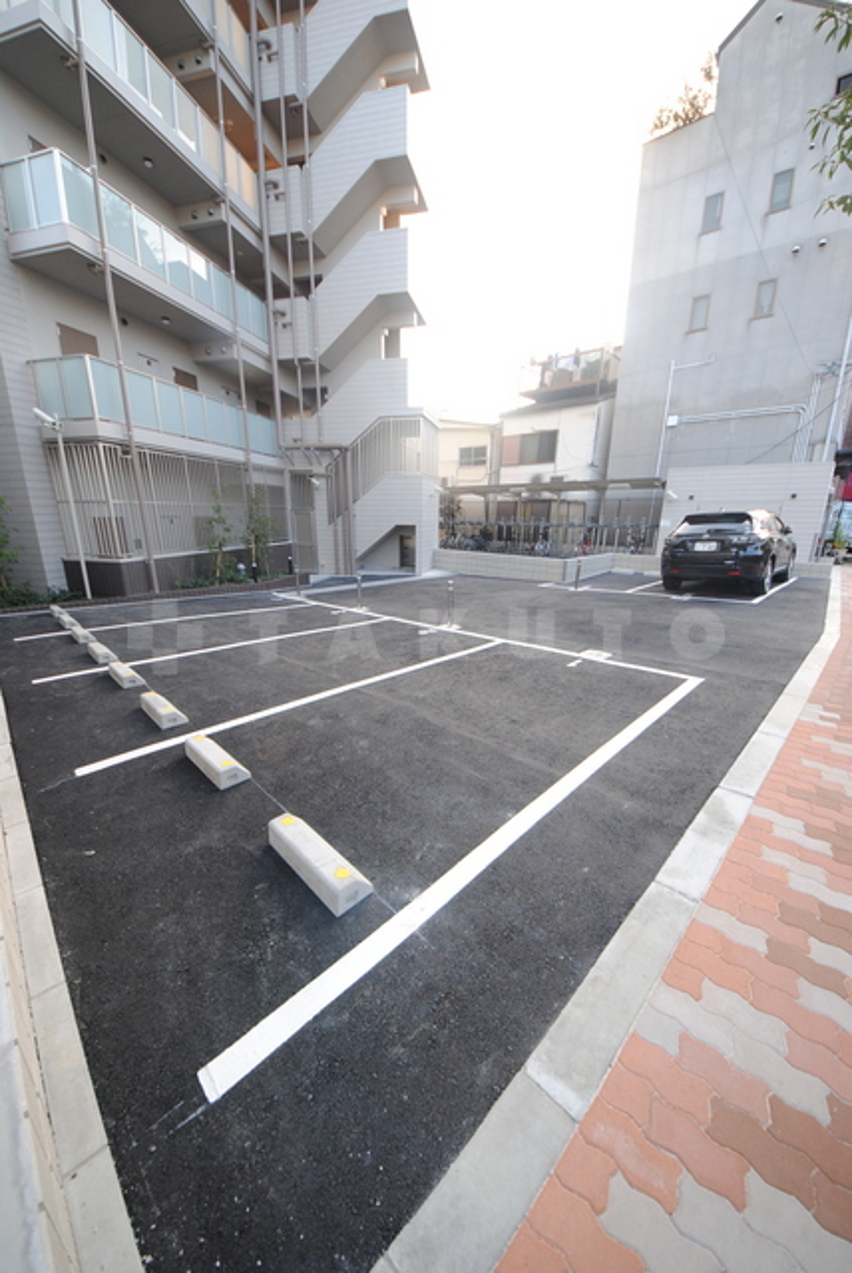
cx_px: 426
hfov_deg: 90.1
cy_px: 636
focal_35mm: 12
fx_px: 425
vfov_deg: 112.6
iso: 200
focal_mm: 8
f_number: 4.5
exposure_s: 1/40
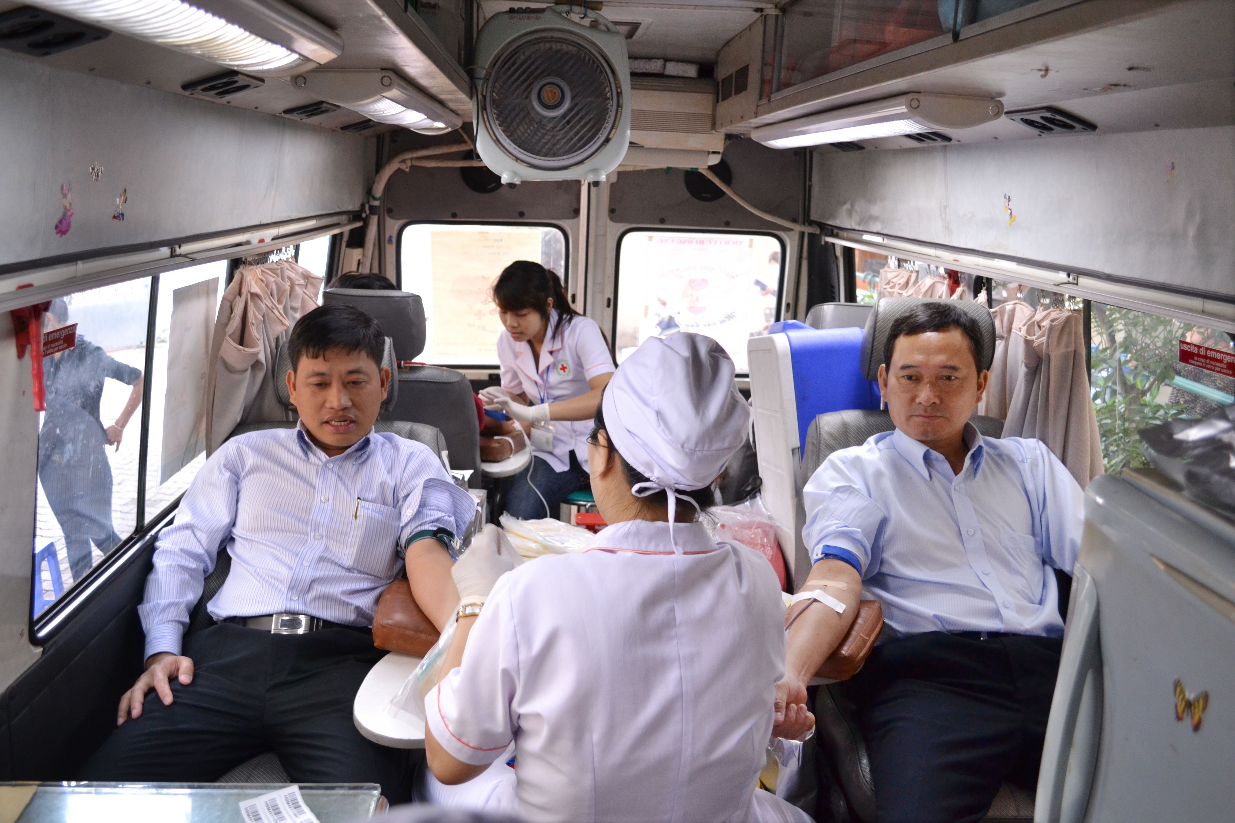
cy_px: 412
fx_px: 1029
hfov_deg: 61.9
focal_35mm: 30
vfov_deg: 43.6
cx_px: 618
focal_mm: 20
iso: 800
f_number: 3.8
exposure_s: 1/80
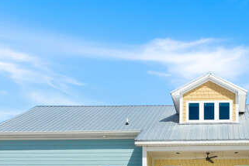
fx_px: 463
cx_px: 209
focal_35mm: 67
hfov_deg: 29.2
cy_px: 195
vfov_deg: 19.2
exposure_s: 1/640
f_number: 6.3
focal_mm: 10.26
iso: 100
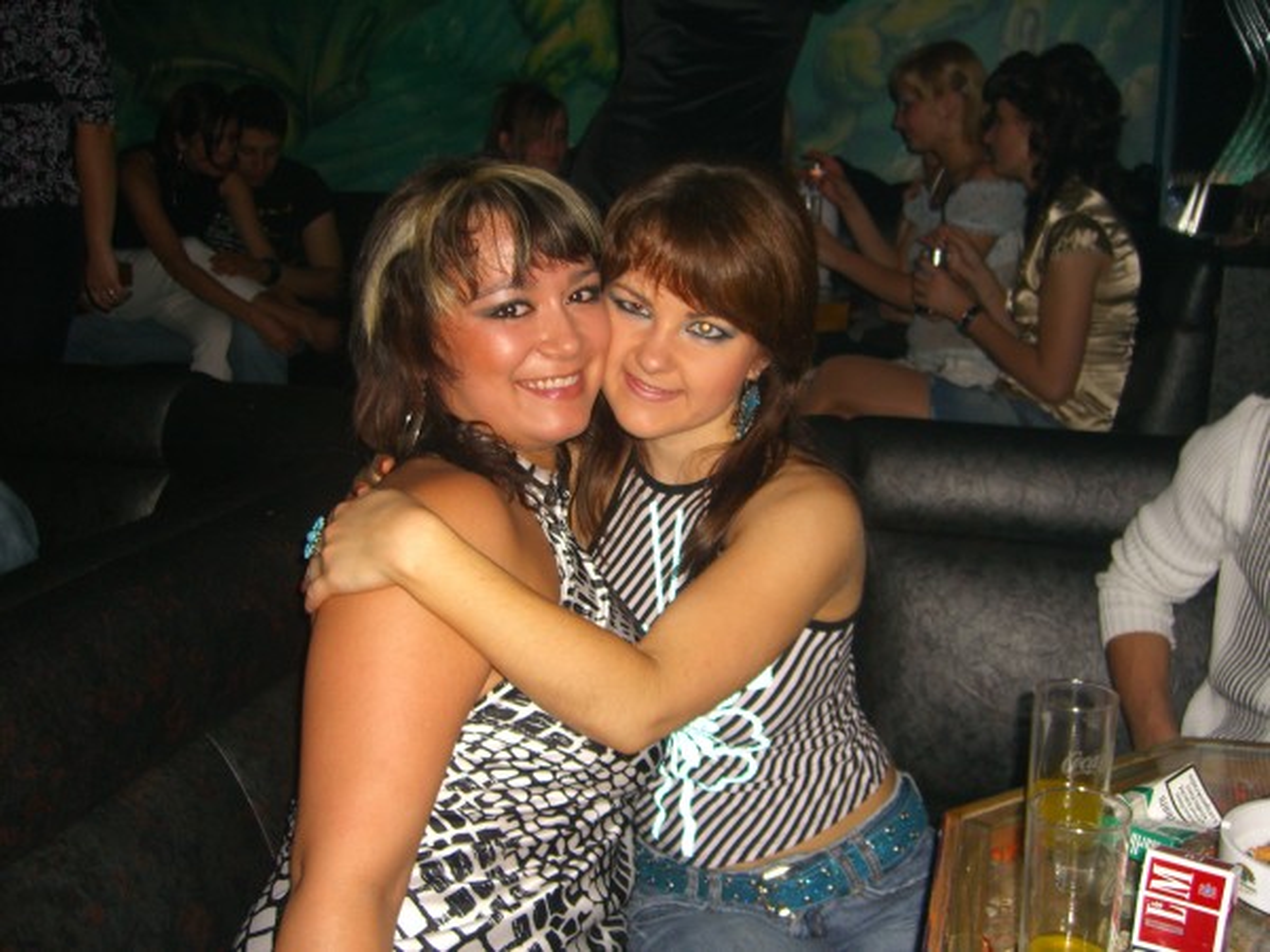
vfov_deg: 37.7
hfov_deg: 49.0
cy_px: 476
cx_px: 635
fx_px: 1394
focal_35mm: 38
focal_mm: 7.9
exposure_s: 1/60
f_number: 2.8
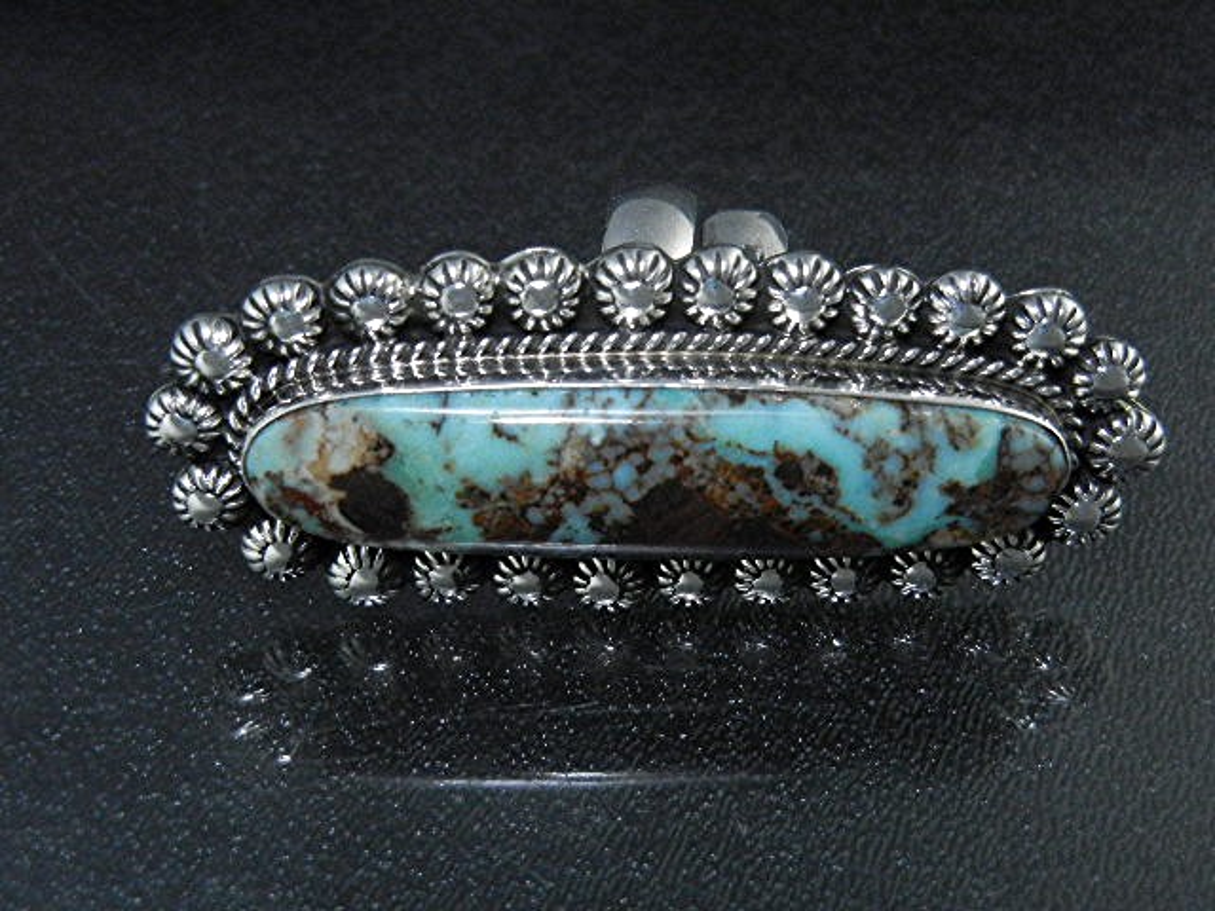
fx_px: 2071
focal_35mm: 59
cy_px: 456
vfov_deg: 24.8
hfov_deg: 32.7
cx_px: 608
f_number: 8
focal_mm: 10.6
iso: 800
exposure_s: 1/30
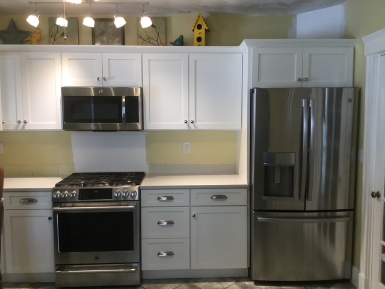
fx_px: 345
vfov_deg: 45.4
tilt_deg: -2.6
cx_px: 192
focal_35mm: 31
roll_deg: -0.7
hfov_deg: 58.4
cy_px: 144
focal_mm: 3.3
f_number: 2.4
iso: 32
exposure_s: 1/30
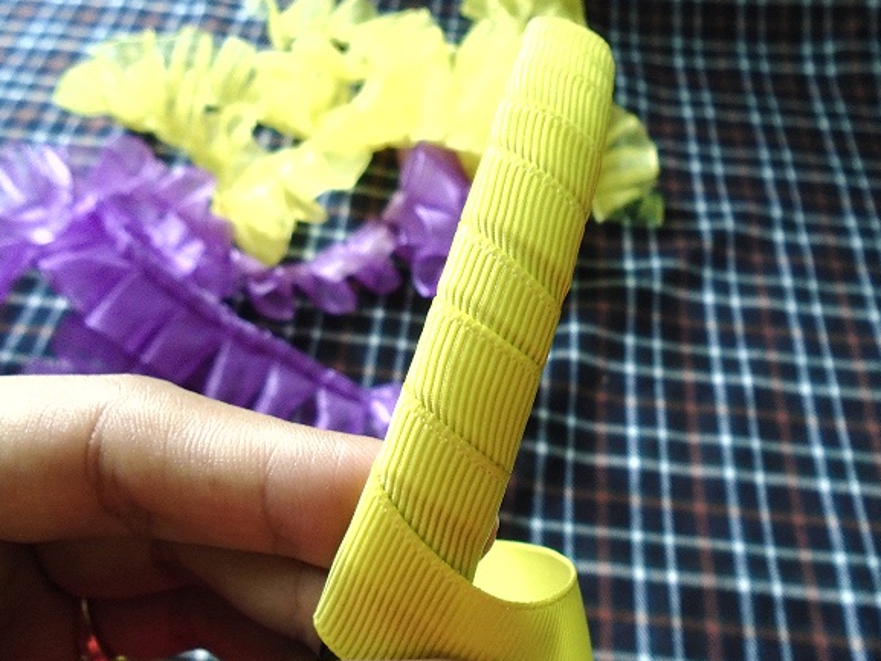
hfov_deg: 61.5
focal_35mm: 29
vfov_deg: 48.2
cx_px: 489
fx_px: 738
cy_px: 366
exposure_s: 1/30
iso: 250
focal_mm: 4.6
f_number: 3.2
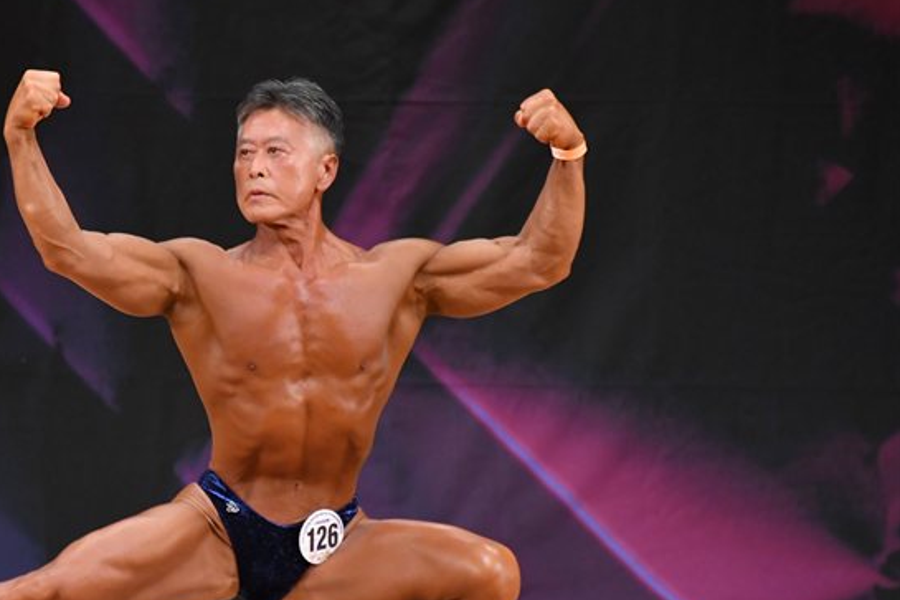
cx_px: 262
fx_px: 13320
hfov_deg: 3.9
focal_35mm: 533
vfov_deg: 2.6
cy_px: 382
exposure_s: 1/400
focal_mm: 250
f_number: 5.6
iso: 3200
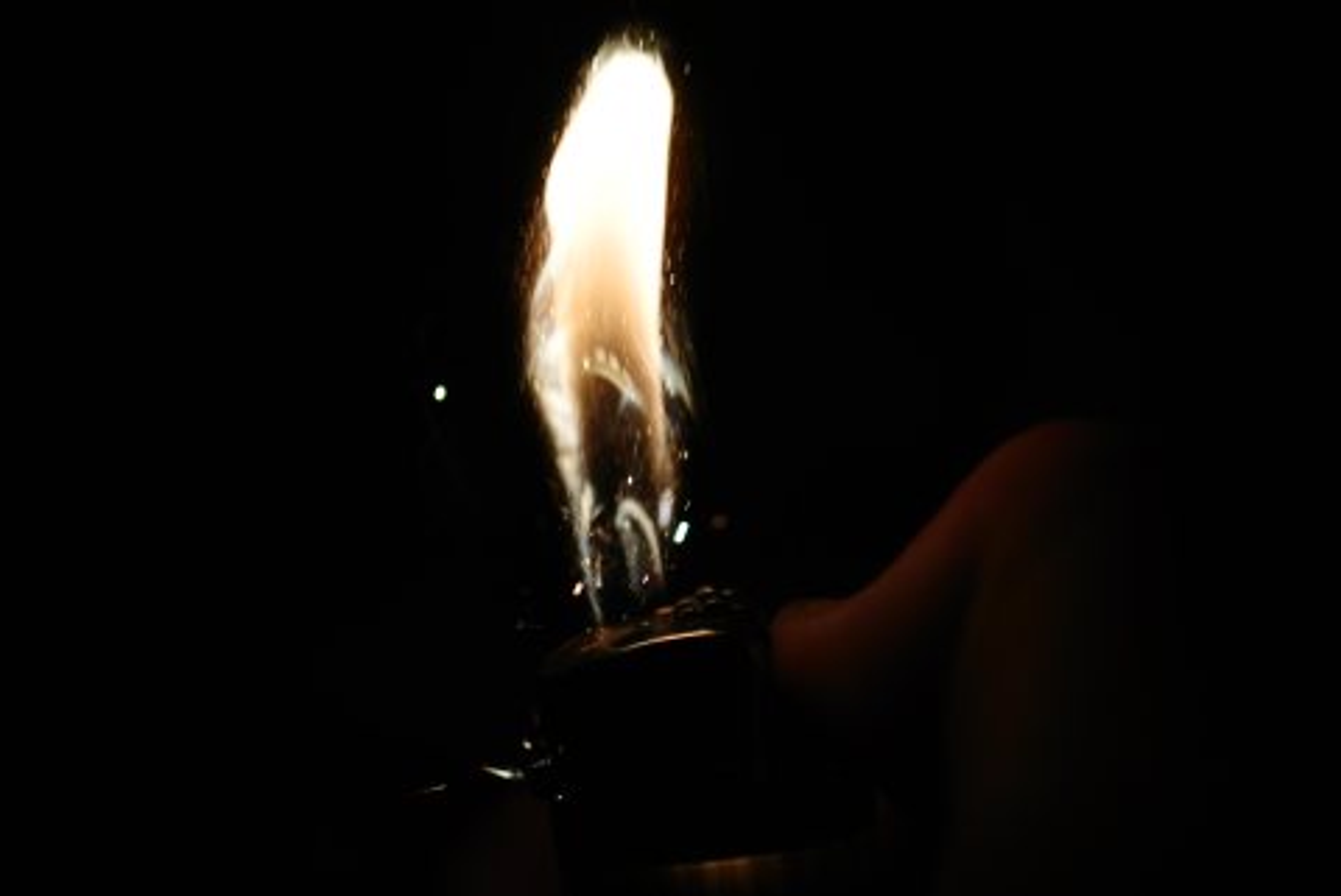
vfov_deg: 27.6
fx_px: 1827
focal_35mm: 49
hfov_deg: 40.3
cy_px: 448
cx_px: 670
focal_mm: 18.5
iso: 100
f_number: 1.8
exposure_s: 1/1000
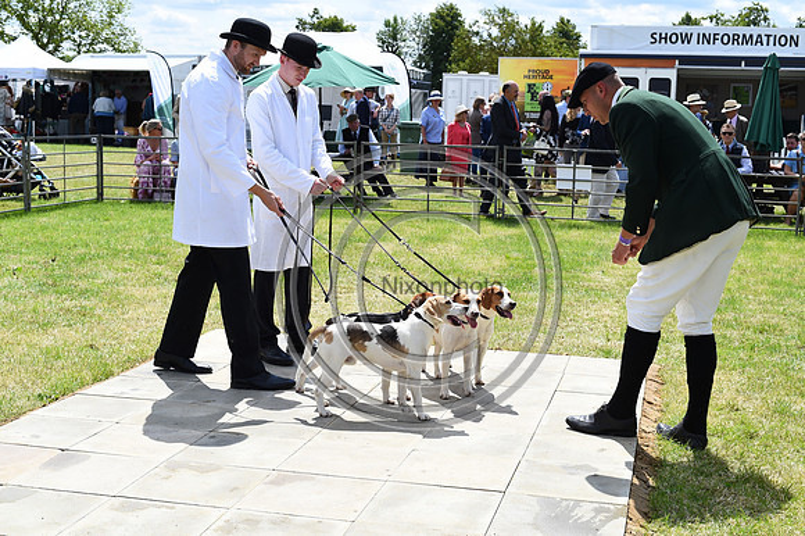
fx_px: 1117
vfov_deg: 27.0
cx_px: 402
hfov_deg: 39.6
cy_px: 268
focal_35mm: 50
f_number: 9
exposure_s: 1/1250
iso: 500
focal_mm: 50
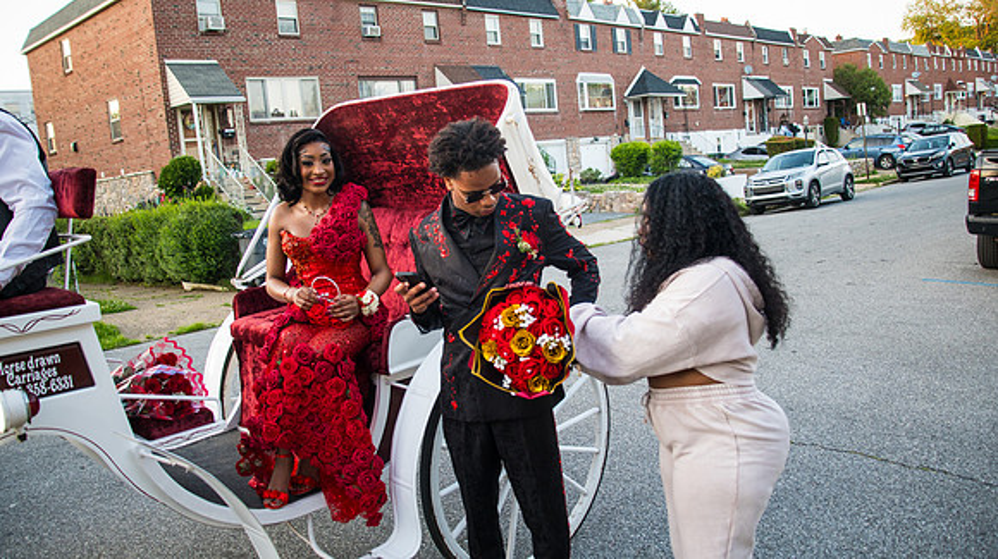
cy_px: 280
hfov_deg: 63.7
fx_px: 804
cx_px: 499
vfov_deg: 38.4
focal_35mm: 30
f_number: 3.7
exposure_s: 1/125
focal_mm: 28
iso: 800
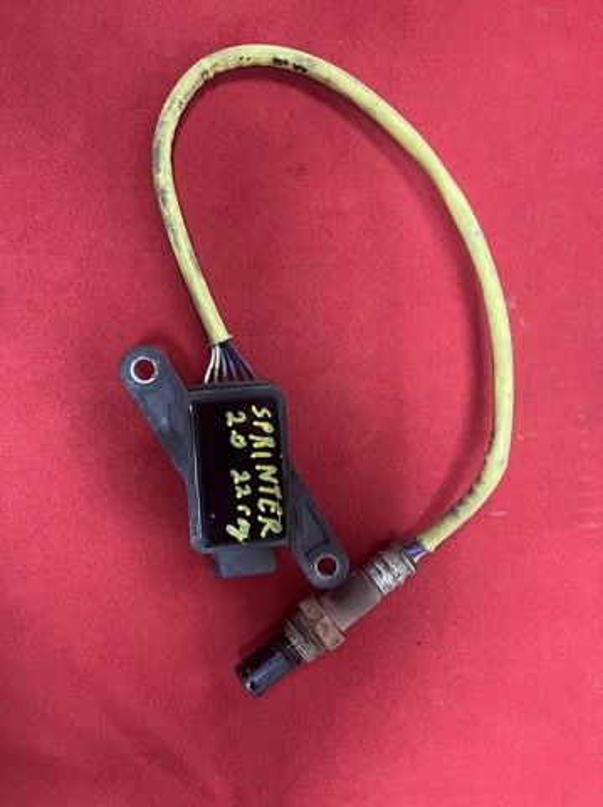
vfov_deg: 67.4
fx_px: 605
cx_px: 302
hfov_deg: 53.0
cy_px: 404
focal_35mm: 26
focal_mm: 5.1
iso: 320
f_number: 1.6
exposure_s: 1/50
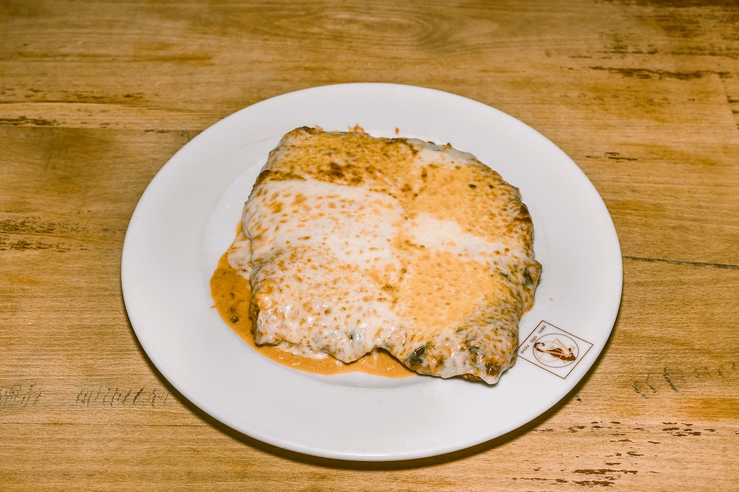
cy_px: 246
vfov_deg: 37.8
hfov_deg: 54.5
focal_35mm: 35
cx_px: 370
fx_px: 718
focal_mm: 35
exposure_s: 1/100
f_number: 8
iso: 320
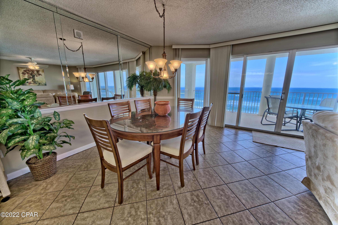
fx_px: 113
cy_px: 112
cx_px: 169
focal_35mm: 12
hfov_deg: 112.6
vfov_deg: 90.0
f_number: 19
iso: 200
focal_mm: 12
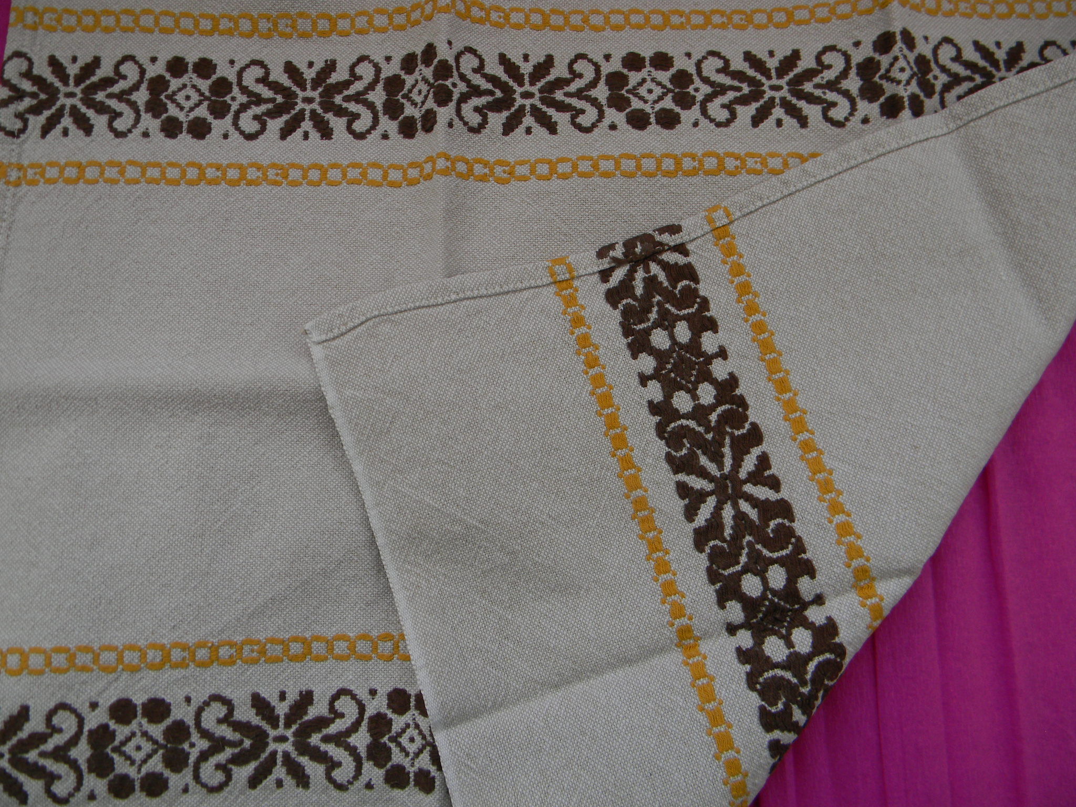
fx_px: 870
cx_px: 538
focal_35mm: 28
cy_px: 404
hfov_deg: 63.4
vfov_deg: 49.7
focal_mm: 5
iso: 80
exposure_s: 1/150
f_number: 3.5
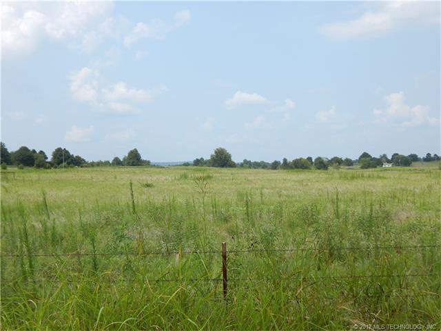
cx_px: 220
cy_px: 166
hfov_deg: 43.9
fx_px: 548
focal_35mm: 43
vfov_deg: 33.6
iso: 125
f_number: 3.6
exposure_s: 1/1250
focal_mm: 7.7
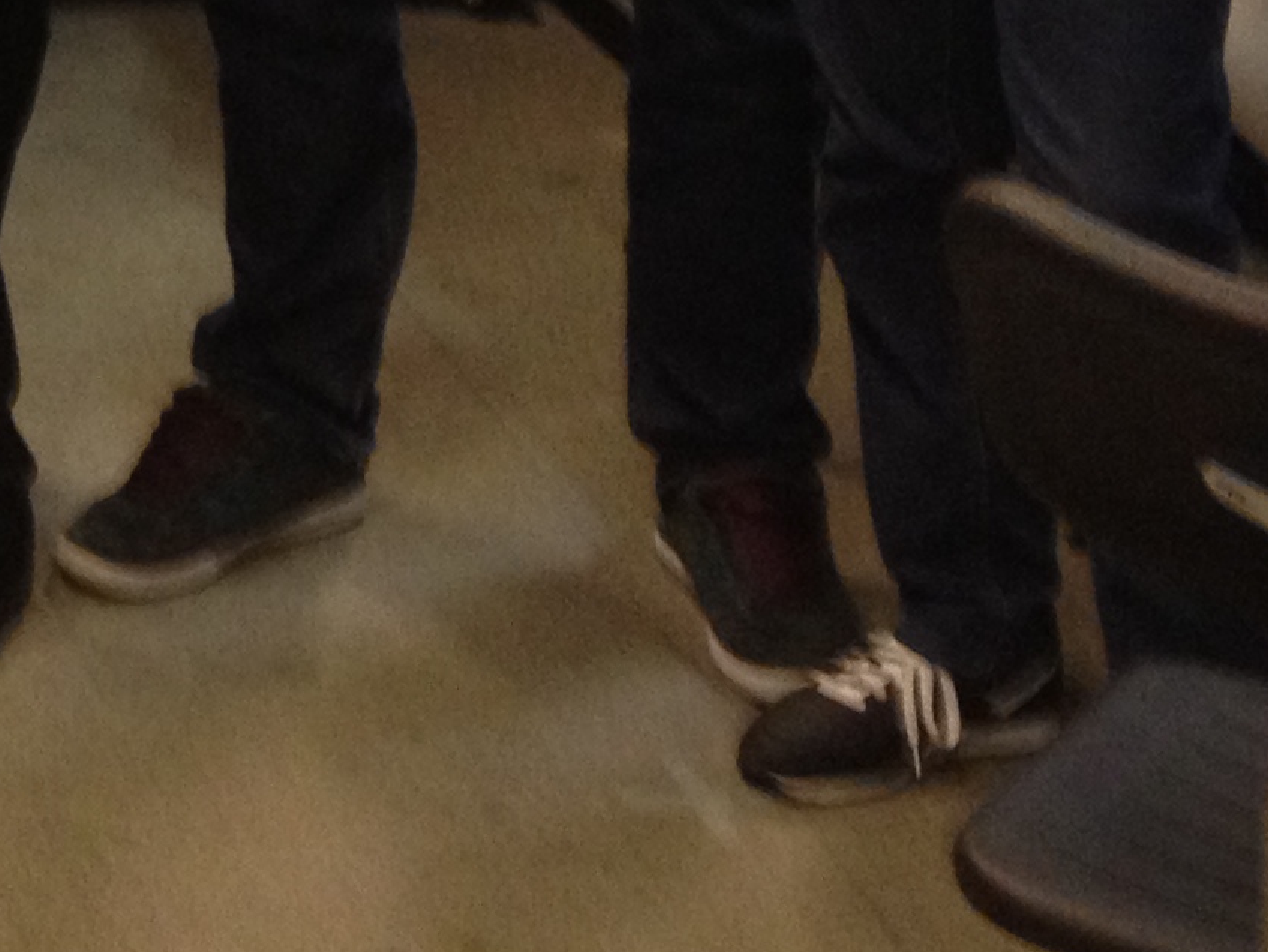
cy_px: -774
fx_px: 4947
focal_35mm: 135
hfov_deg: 14.0
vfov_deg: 10.3
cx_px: -415
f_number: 2.4
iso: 160
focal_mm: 4.28
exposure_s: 1/20
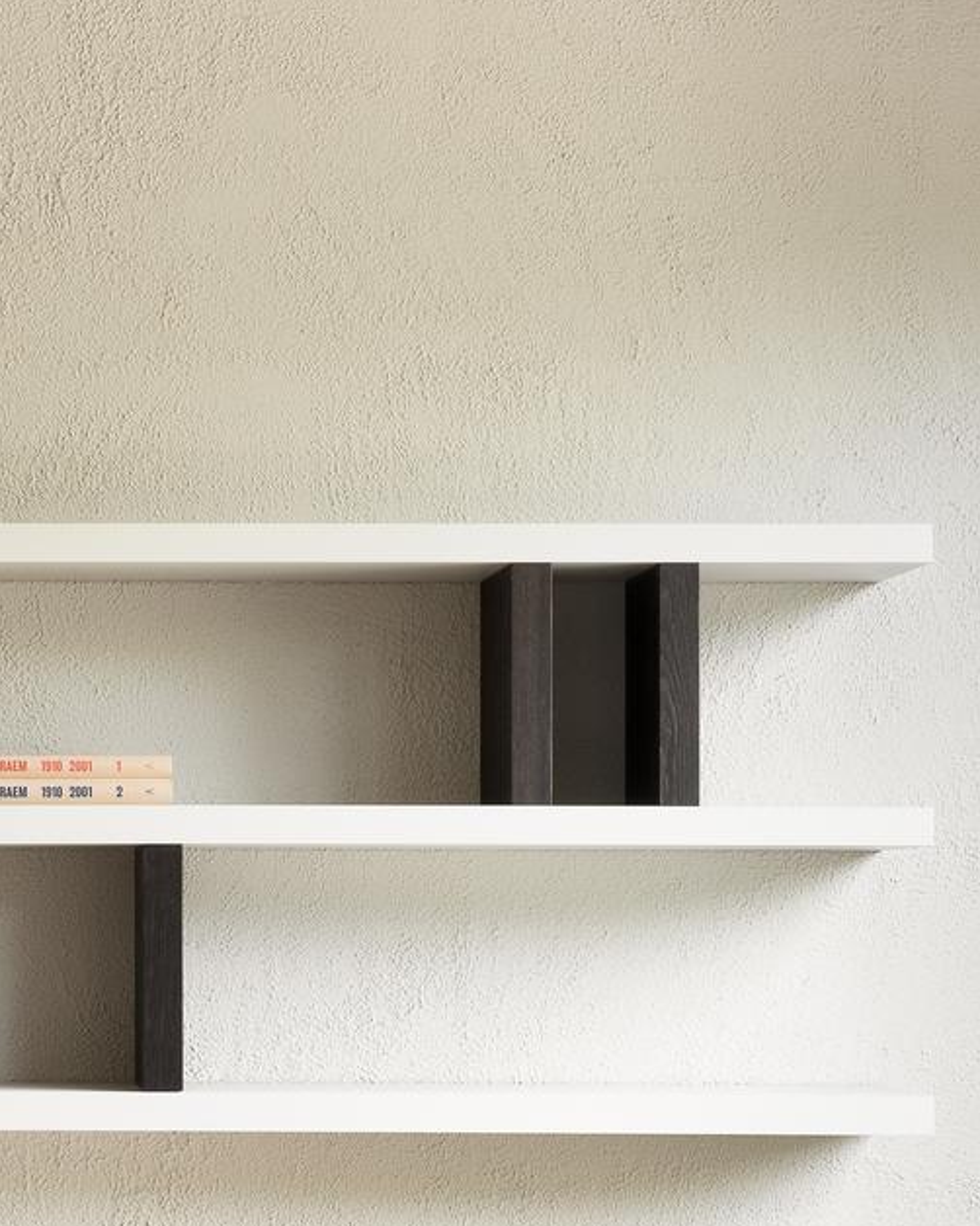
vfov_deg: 16.5
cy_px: 1128
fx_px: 4171
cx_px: -68
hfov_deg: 13.2
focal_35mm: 115
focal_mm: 46.5
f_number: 16
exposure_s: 1/5
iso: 250
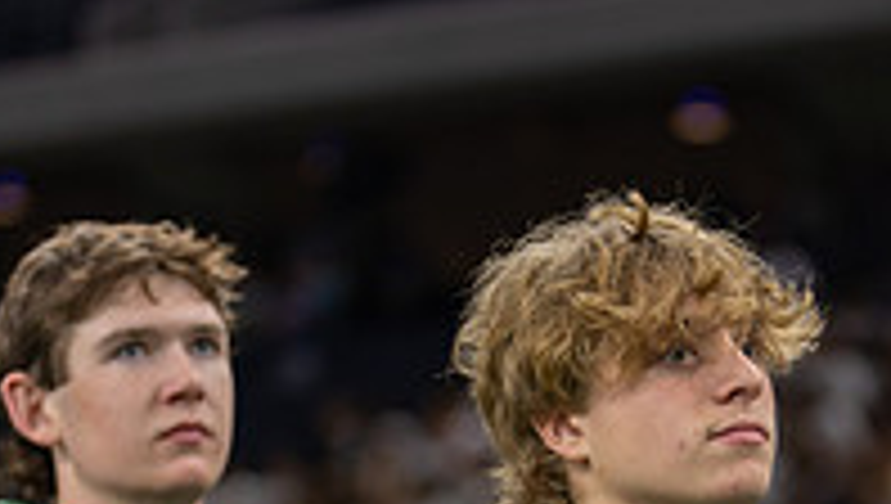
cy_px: 819
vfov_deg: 7.3
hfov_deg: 13.1
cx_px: 666
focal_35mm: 164
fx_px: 3880
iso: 160
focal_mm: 50
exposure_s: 1/500
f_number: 1.2
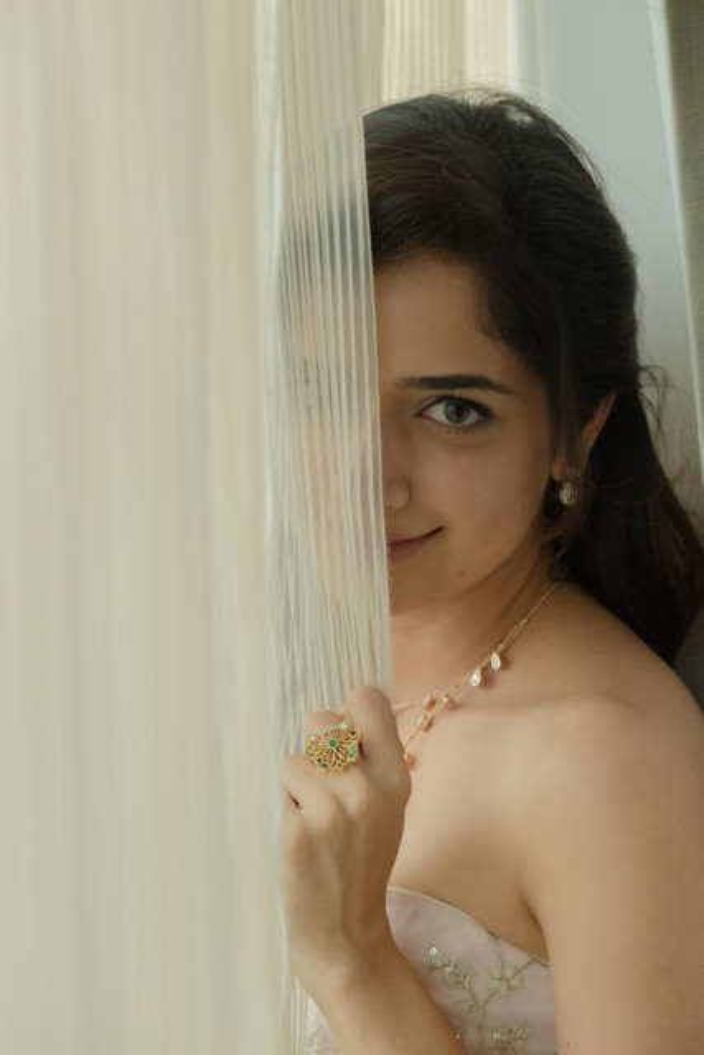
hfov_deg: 14.9
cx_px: 352
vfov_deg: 22.1
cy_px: 528
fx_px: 2697
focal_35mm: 92
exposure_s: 1/400
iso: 1250
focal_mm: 61
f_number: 4
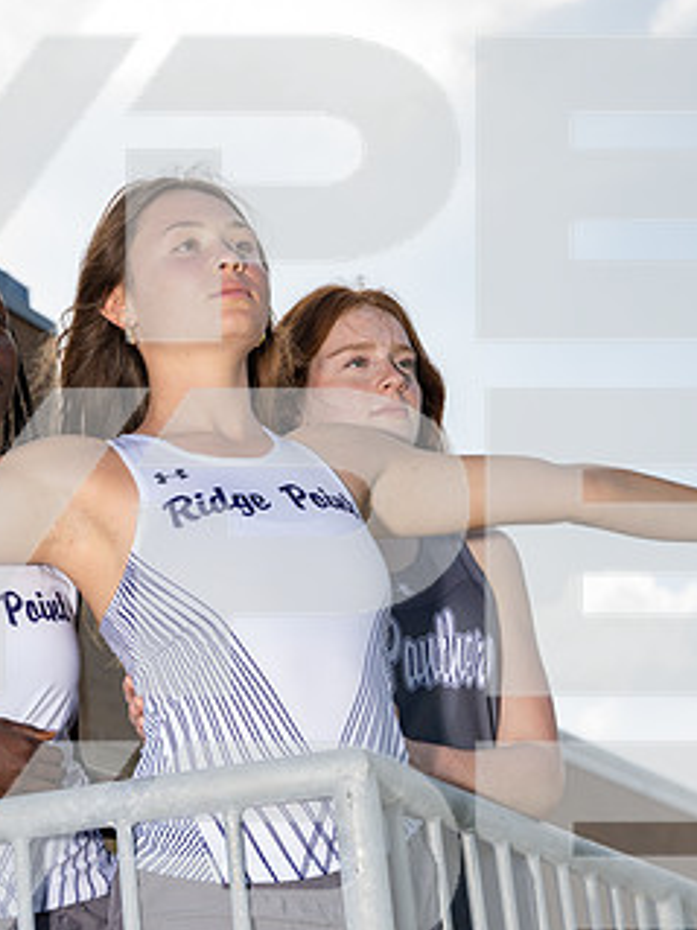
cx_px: 79
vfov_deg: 21.5
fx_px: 2445
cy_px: 544
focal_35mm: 91
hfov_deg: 16.0
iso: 100
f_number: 5.6
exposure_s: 1/250
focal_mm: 52
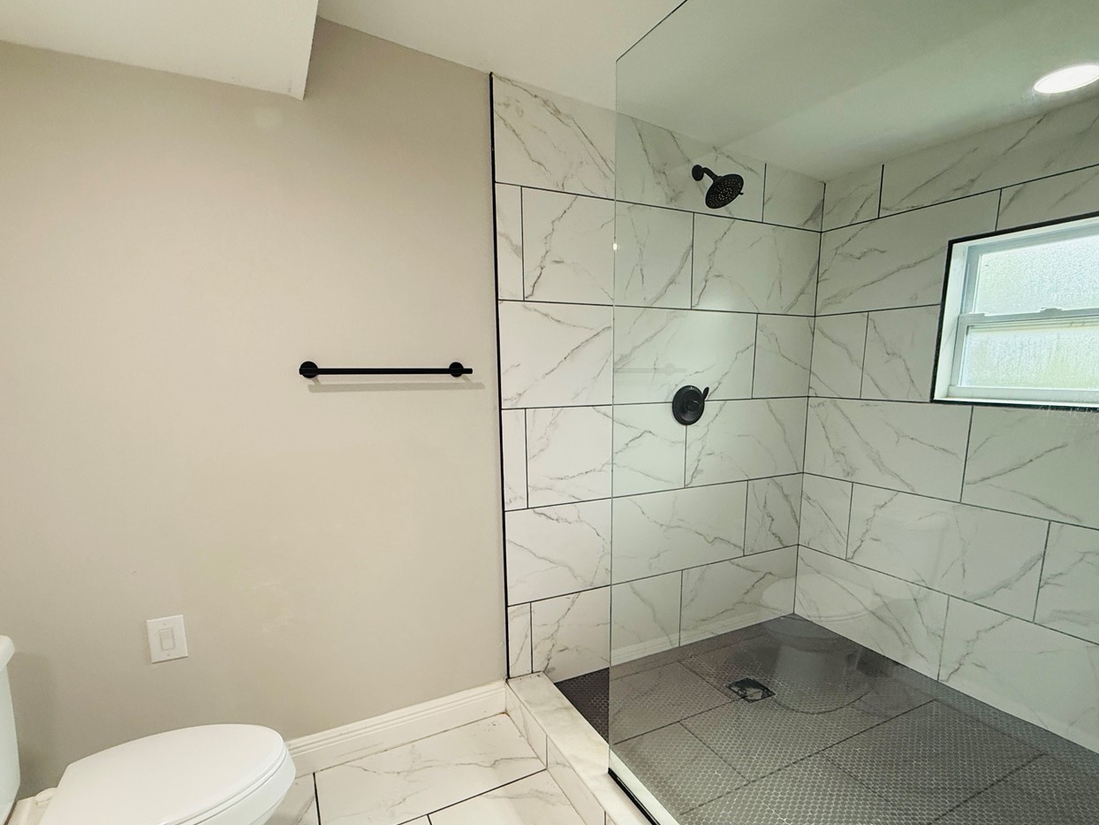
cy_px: 477
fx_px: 571
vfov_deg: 71.1
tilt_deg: -9.9
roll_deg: -0.2
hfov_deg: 87.7
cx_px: 580
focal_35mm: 18
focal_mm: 2.22
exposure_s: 1/120
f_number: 2.2
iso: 320
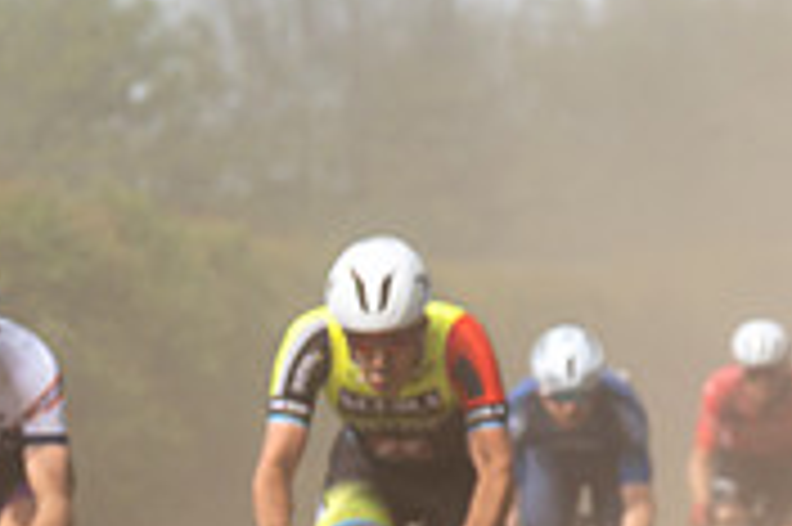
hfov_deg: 4.4
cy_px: 380
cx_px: -512
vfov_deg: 3.0
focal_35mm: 464
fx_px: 10198
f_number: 5
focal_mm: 96
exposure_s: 1/1000
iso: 160
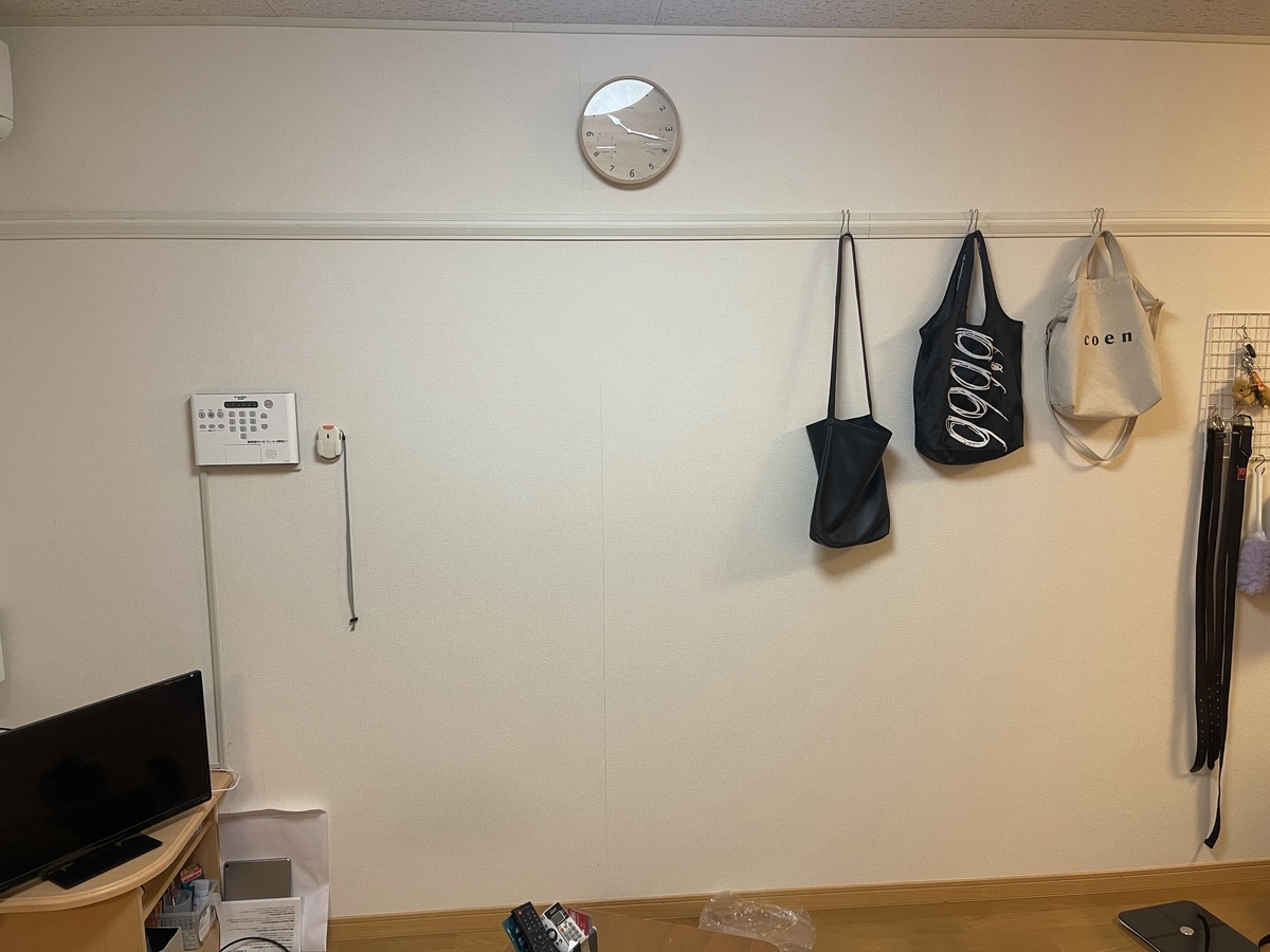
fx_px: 954
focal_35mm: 26
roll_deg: +0.7
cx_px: 635
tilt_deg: -8.6
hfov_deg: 67.3
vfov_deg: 53.1
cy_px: 476
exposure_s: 1/60
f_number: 1.6
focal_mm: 5.1
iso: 80
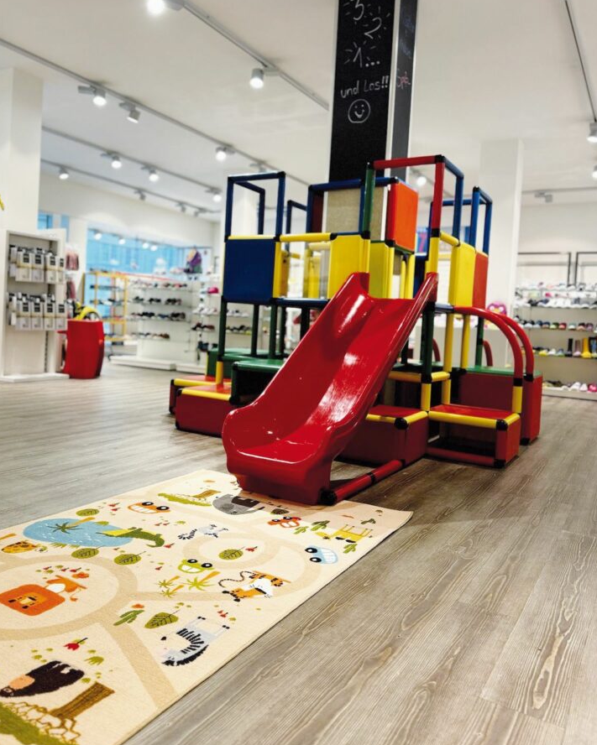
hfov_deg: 53.2
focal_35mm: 27
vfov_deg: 63.9
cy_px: 338
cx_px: 277
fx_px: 596
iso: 80
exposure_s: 1/96
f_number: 1.78
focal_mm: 6.86
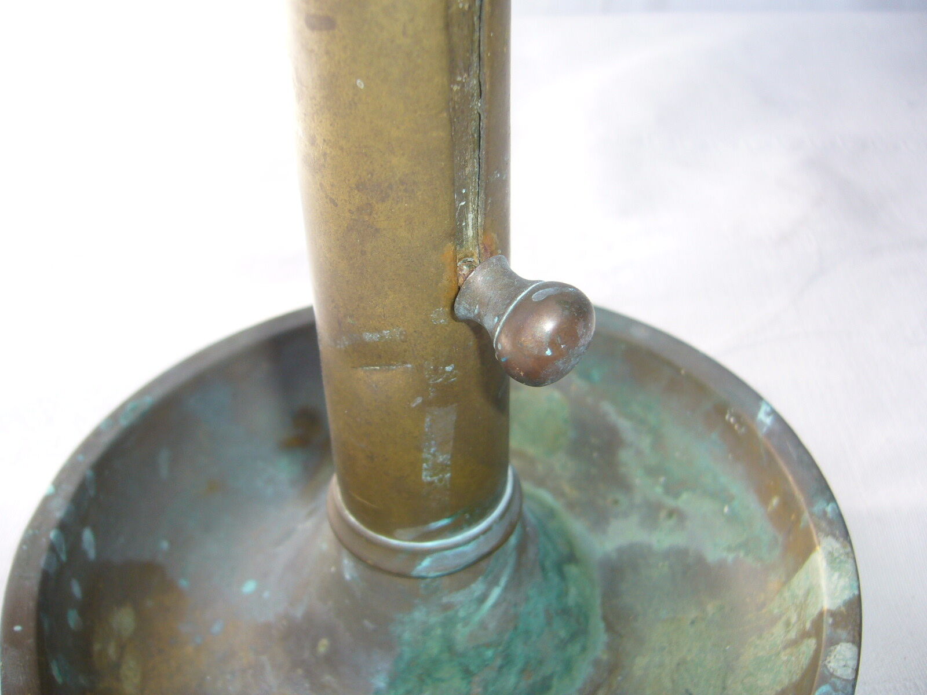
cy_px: 348
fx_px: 937
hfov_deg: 52.6
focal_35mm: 35
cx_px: 464
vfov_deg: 40.7
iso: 80
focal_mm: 5.8
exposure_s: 1/160
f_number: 2.8
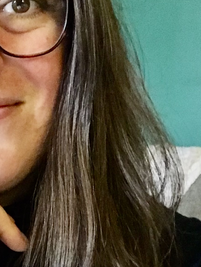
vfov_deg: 22.3
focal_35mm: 86
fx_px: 665
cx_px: -2
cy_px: 228
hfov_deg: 16.8
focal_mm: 2.87
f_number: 2.2
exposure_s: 1/17
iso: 320
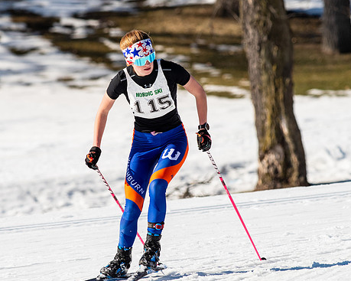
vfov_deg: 2.5
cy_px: 149
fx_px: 6460
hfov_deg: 3.1
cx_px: 154
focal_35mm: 622
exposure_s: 1/2000
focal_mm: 300
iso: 400
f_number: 7.1
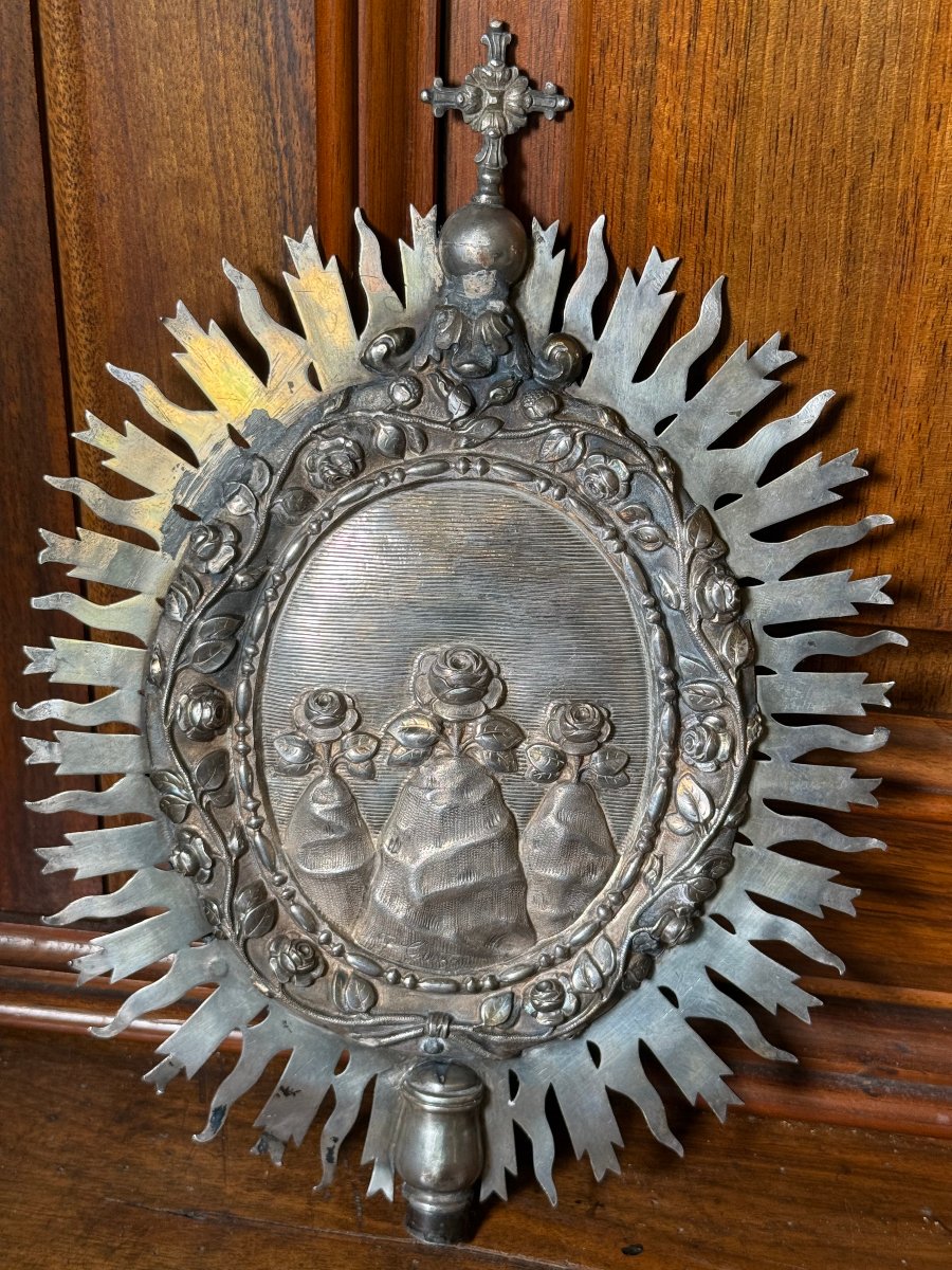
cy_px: 635
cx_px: 476
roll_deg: -2.0
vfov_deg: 39.7
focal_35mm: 48
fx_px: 1760
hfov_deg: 30.3
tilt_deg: -25.3
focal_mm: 6.76
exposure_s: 1/107
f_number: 1.78
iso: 100
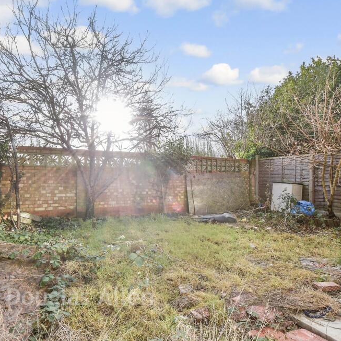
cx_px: 156
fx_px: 223
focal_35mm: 20
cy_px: 175
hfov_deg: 74.7
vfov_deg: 74.8
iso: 160
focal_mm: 10
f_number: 8
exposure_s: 1/160
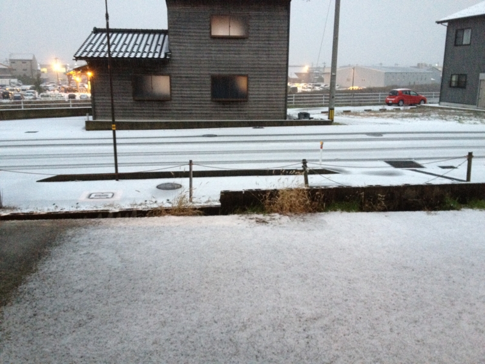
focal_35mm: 35
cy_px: 182
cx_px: 242
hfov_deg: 52.6
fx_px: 490
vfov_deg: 40.7
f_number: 2.4
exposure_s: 1/20
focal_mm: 4.28
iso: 400
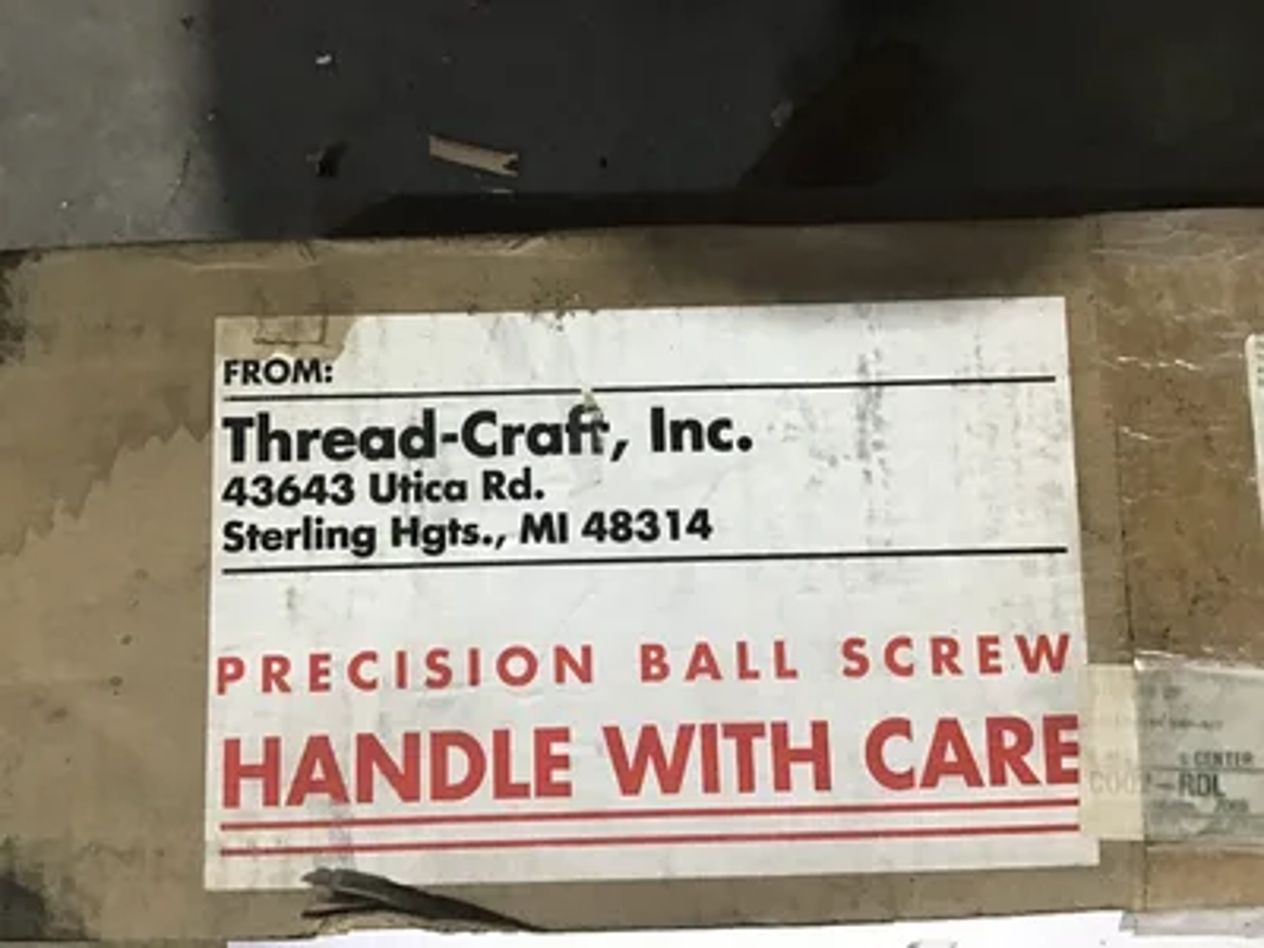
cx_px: 632
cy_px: 474
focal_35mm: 31
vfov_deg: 45.4
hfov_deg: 58.4
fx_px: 1132
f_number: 2.4
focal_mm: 3.3
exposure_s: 1/24
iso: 200
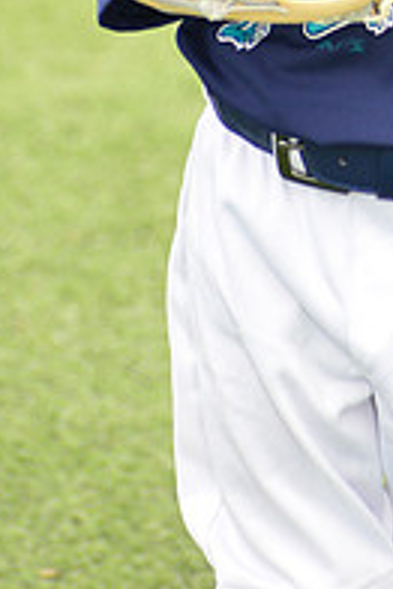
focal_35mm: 592
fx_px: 9676
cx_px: 418
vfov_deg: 3.5
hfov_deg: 2.3
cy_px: -270
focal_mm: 200
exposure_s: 1/200
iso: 250
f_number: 8
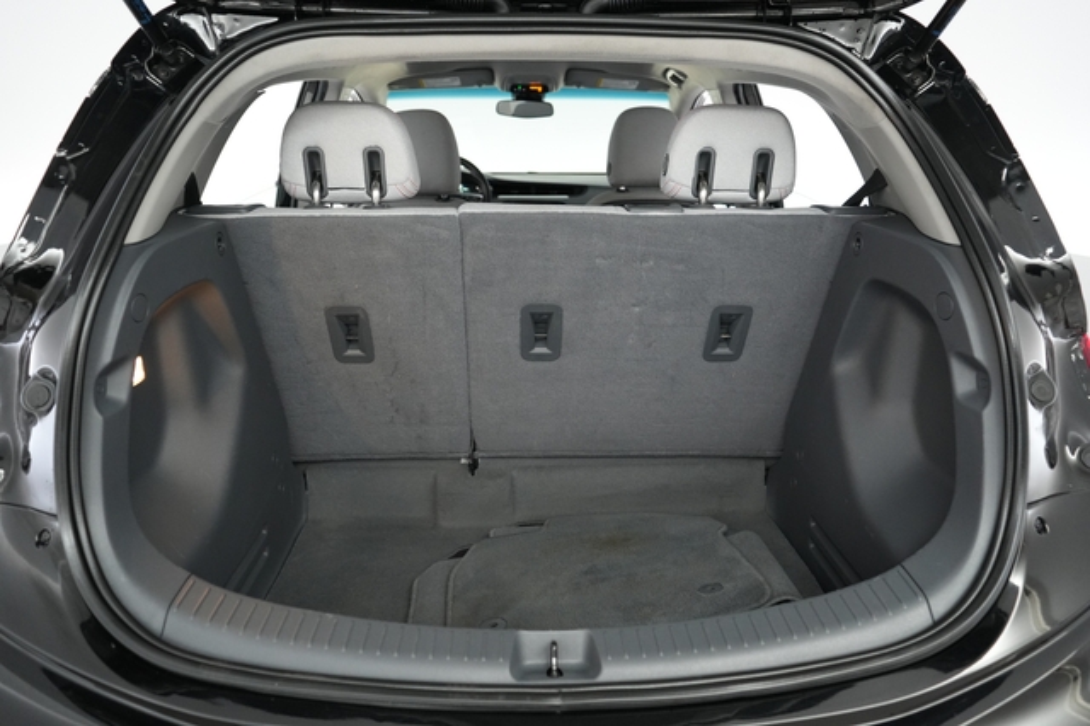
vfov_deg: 53.1
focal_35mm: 24
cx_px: 545
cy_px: 363
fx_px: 726
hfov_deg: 73.8
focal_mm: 24
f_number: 2.8
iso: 4000
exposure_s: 1/160
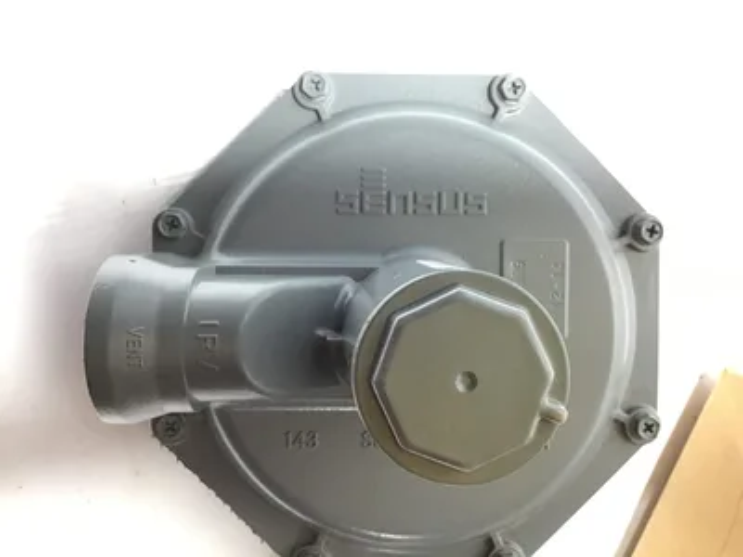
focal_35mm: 31
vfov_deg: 45.4
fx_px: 665
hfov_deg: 58.4
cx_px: 372
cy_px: 278
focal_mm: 3.3
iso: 50
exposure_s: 1/30
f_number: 2.4
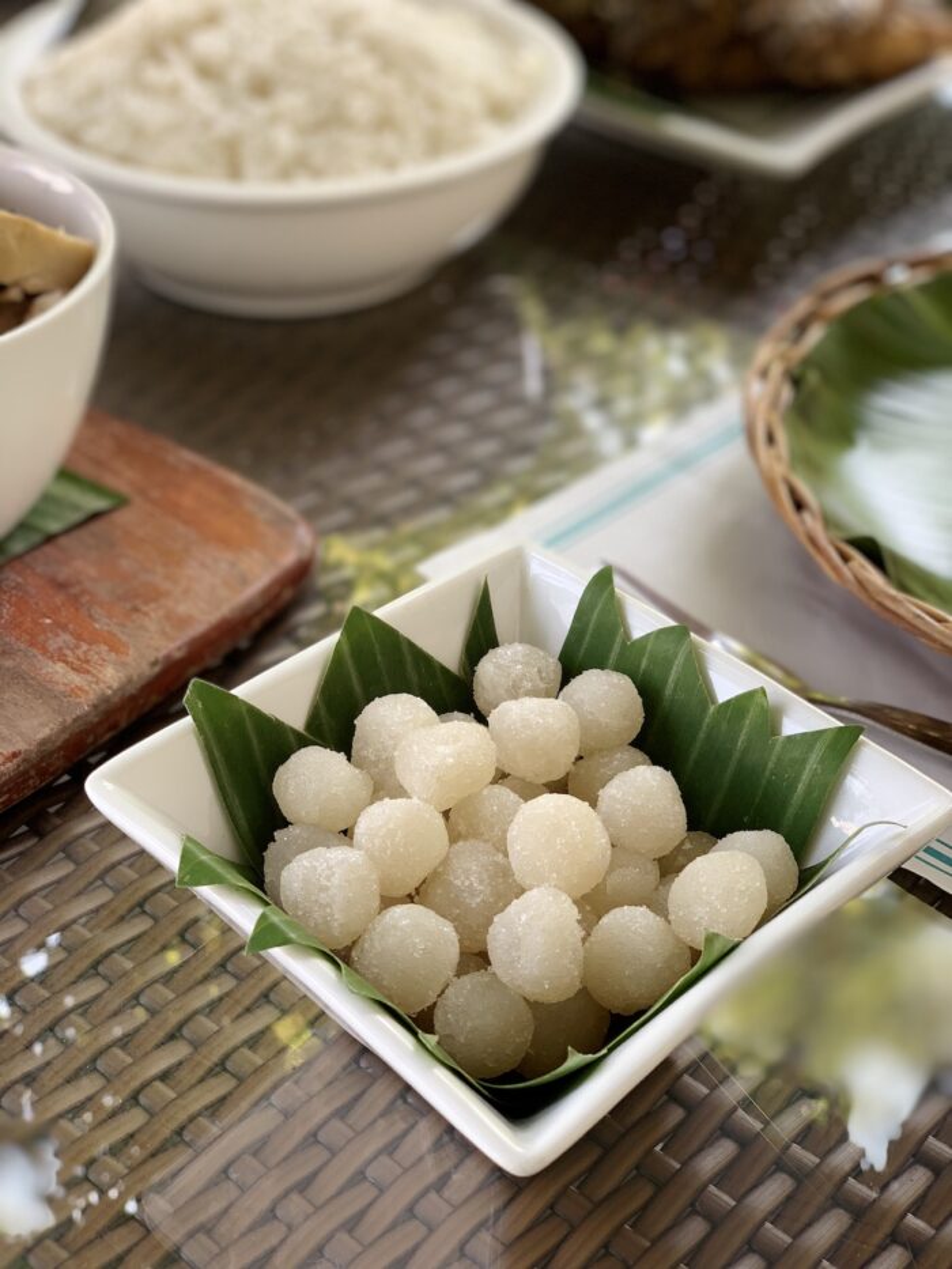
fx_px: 1906
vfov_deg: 36.8
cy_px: 634
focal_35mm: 52
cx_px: 476
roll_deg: +0.4
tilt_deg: -37.6
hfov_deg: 28.0
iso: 64
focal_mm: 6
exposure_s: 1/122
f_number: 2.4
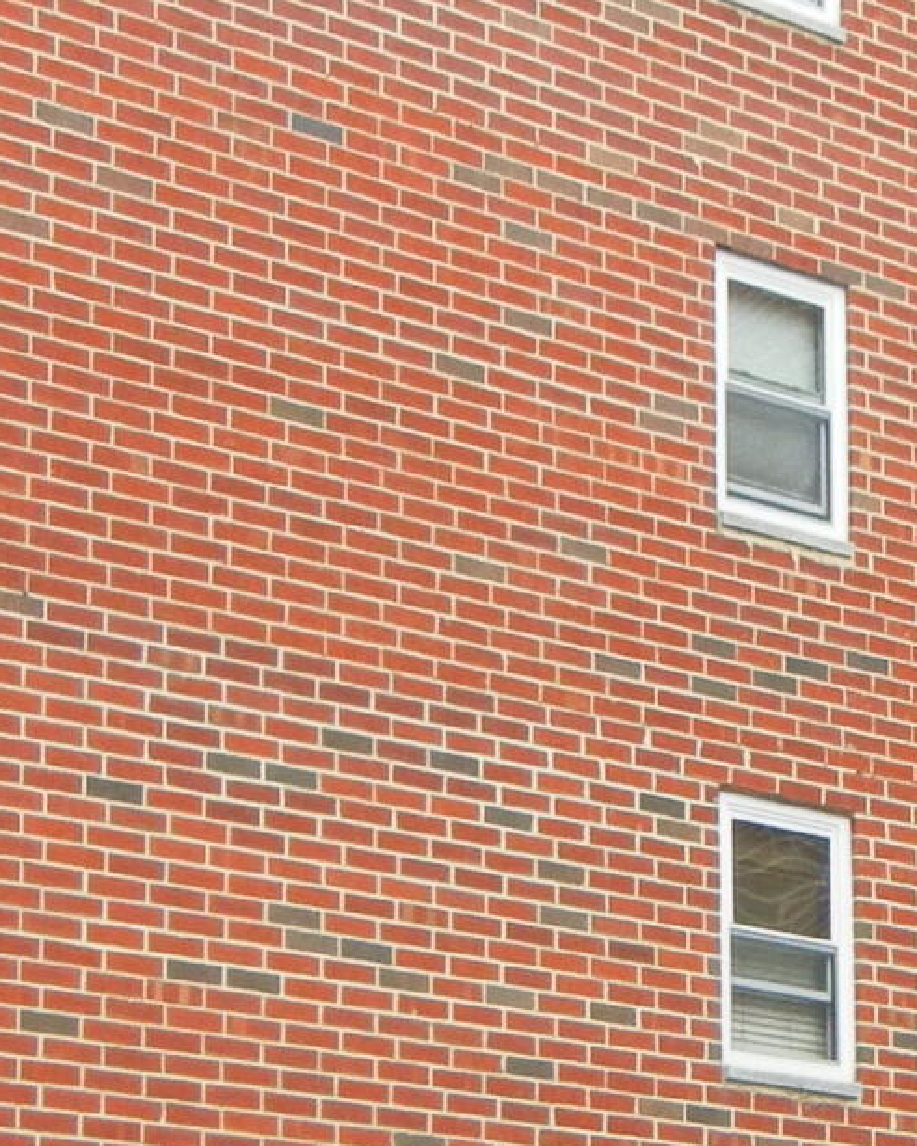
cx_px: 1304
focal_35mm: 146
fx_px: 4952
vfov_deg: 13.1
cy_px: 1053
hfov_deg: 10.3
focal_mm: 5.4
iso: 160
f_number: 3.5
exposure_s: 1/287
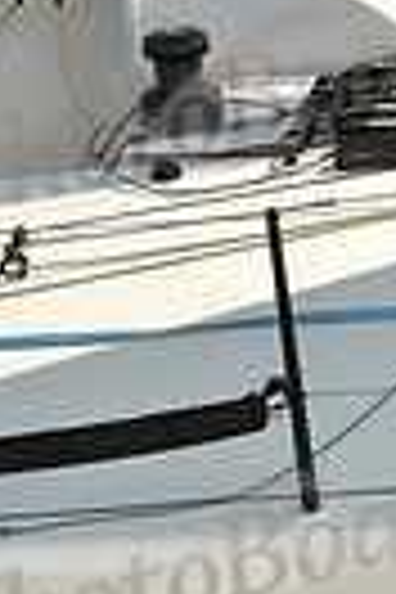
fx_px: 5082
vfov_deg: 6.7
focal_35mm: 308
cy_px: -65
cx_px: -292
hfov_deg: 4.4
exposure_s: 1/800
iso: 250
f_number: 9
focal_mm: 70
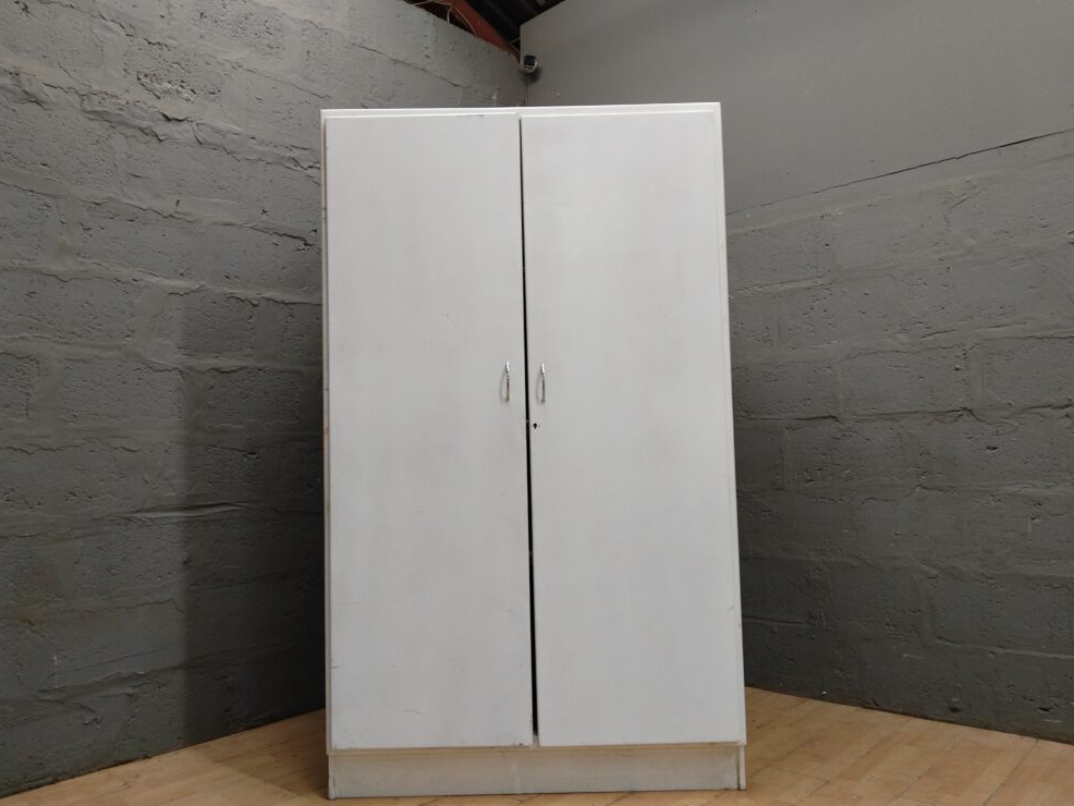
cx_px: 526
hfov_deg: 65.3
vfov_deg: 51.4
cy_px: 401
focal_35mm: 27
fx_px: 838
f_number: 1.8
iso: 341
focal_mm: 4.25
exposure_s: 1/25
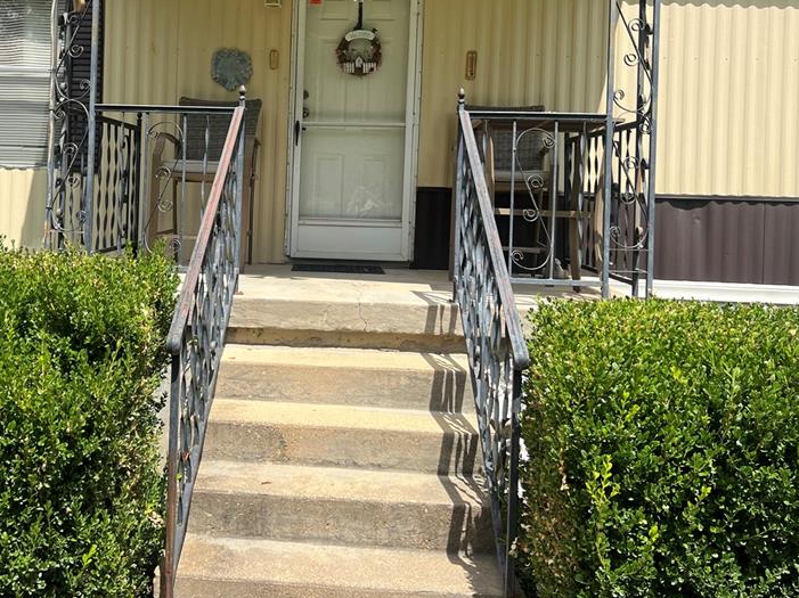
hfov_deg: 48.5
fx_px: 877
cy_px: 211
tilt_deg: -0.9
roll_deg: -1.8
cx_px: 291
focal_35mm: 38
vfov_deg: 37.4
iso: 50
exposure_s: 1/3831
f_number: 1.5
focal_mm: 5.7
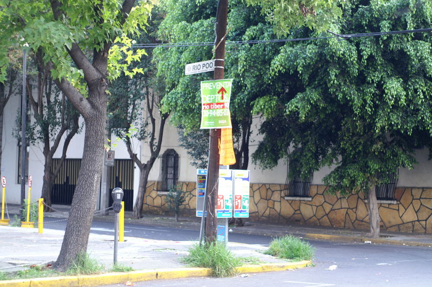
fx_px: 899
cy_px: 144
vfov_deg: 18.1
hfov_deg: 27.0
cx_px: 216
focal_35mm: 75
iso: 100
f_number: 2.5
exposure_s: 1/40
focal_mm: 50
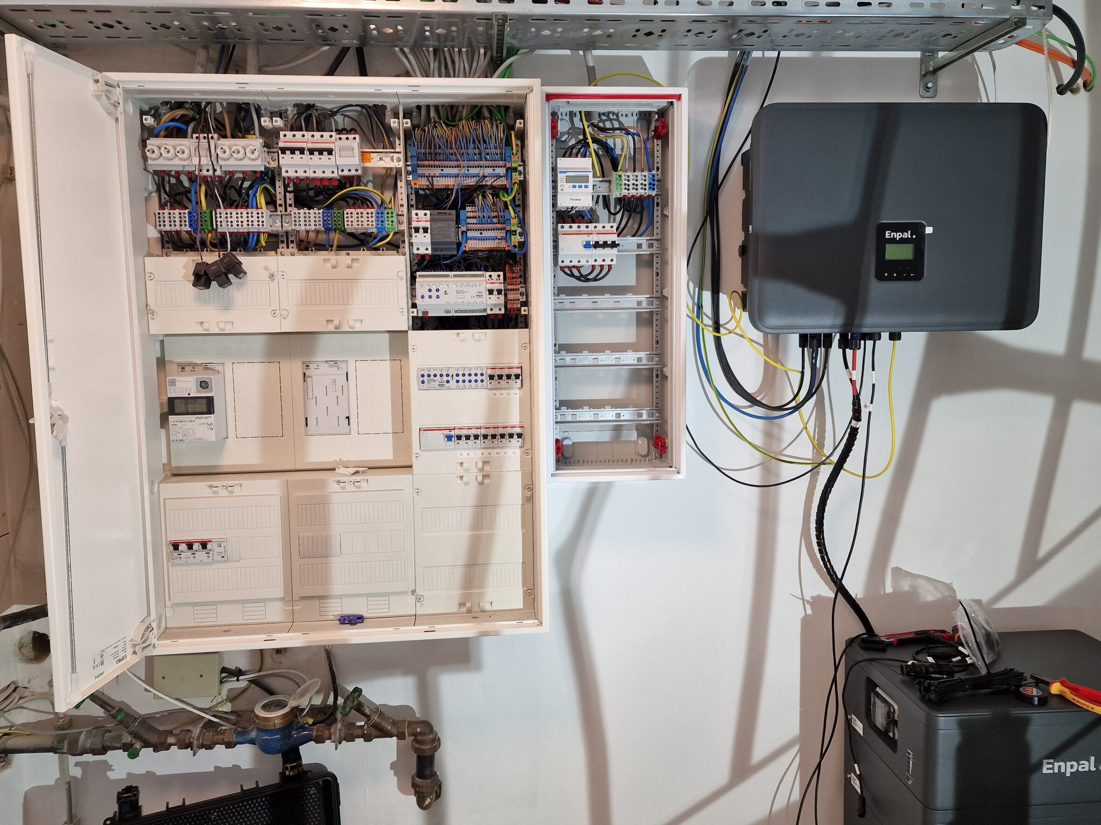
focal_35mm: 25
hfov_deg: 69.4
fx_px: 795
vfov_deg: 54.9
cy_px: 398
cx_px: 538
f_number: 1.8
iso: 160
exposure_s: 1/100
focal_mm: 6.4
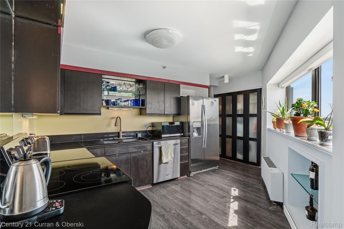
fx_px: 172
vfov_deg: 67.4
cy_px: 114
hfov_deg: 90.0
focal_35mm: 18
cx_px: 172
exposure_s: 1/2
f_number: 8
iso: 500
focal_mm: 11.7
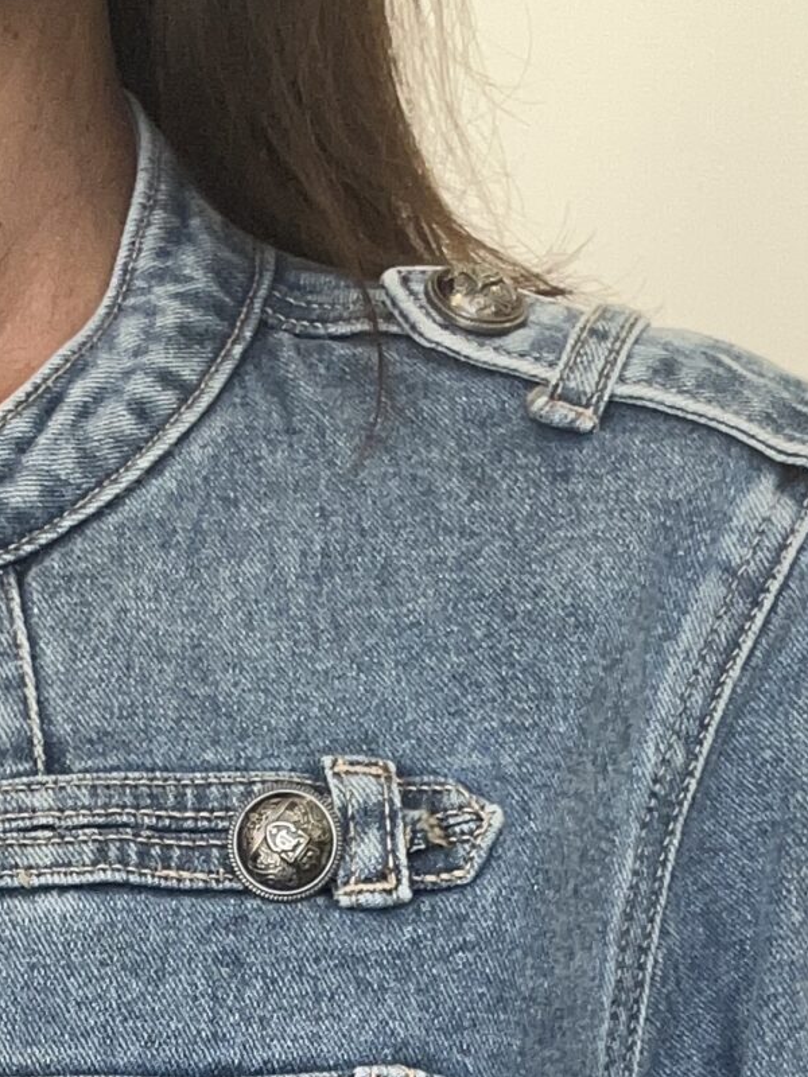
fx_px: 2988
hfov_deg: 15.3
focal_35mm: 96
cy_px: 1458
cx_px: 189
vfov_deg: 18.7
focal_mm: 2.69
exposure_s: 1/50
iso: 64
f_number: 1.9
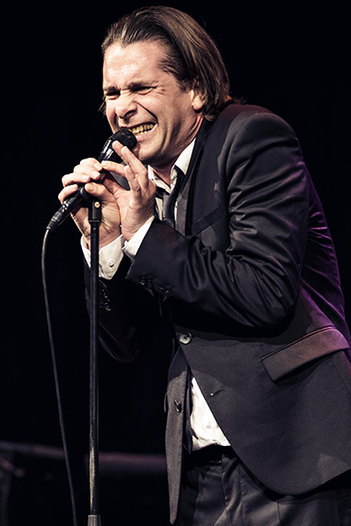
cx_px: 197
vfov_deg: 8.2
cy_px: 284
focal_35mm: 252
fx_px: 3683
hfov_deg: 5.5
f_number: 2.8
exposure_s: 1/200
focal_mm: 200
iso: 1000
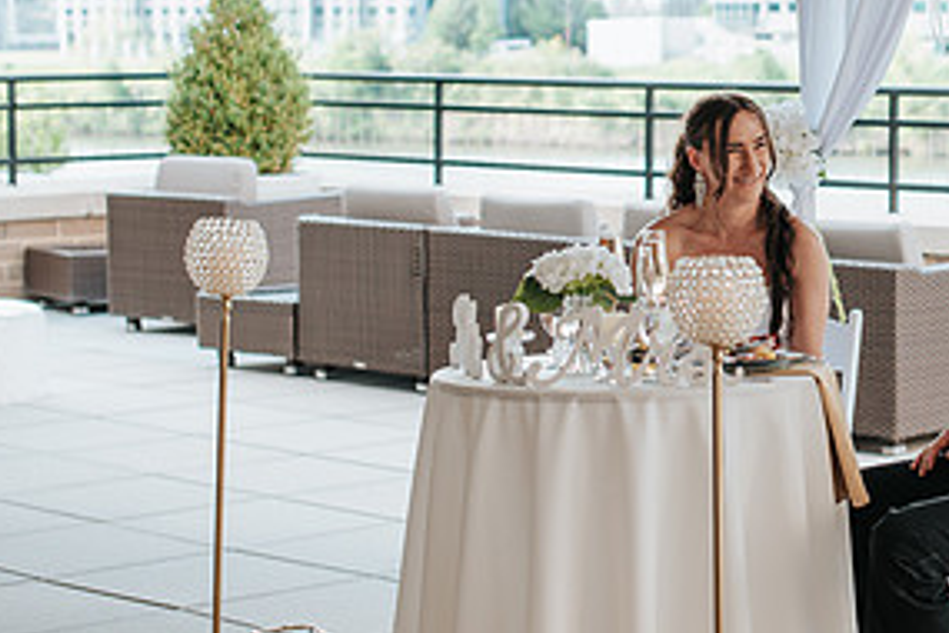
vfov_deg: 12.3
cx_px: 856
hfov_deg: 18.1
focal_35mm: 111
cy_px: 141
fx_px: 2926
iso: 100
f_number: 2.8
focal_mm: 50
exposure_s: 1/160
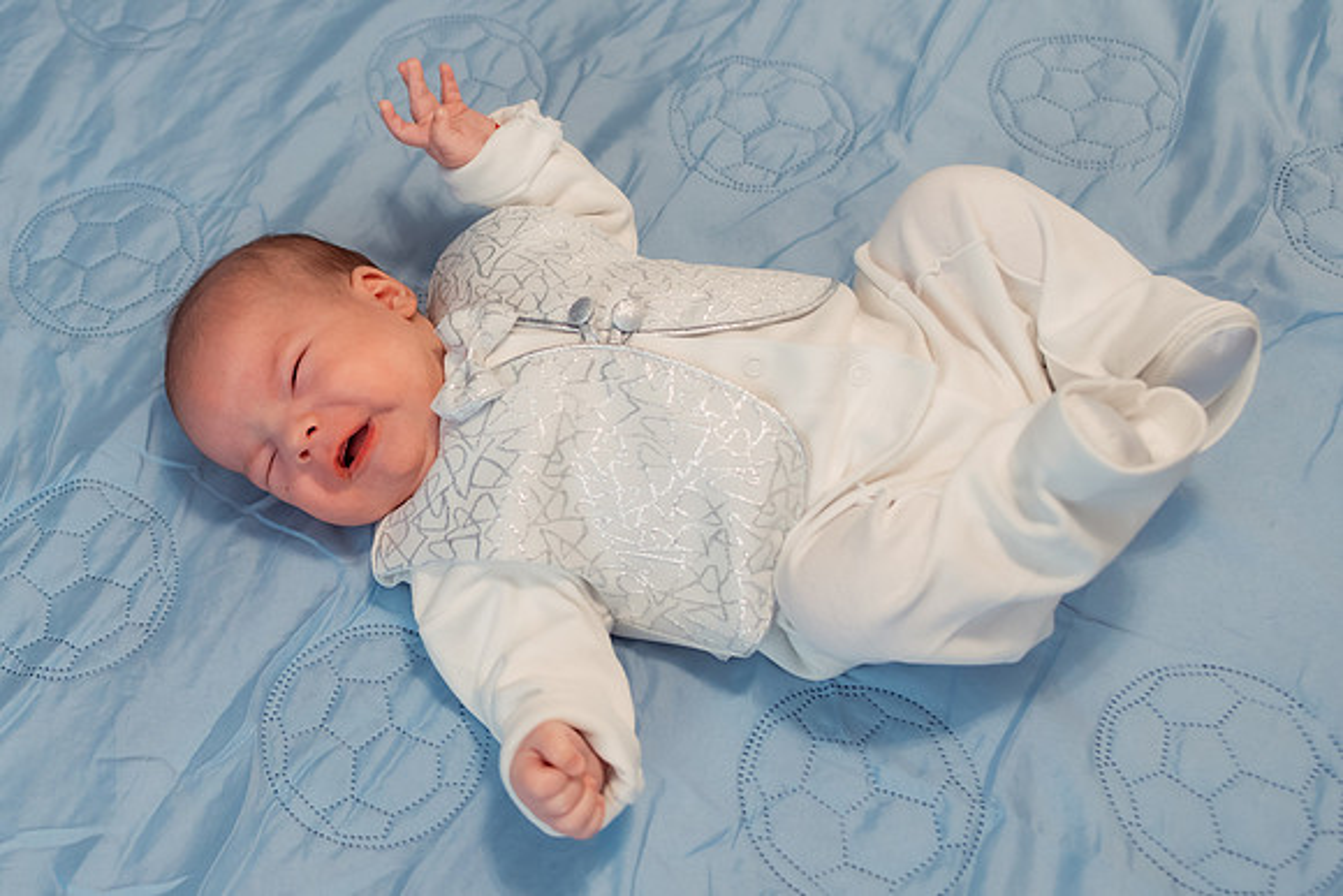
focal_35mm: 50
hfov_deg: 39.2
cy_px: 392
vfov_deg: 27.2
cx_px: 392
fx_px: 1850
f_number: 3.5
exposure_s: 1/250
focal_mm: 35
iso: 1600
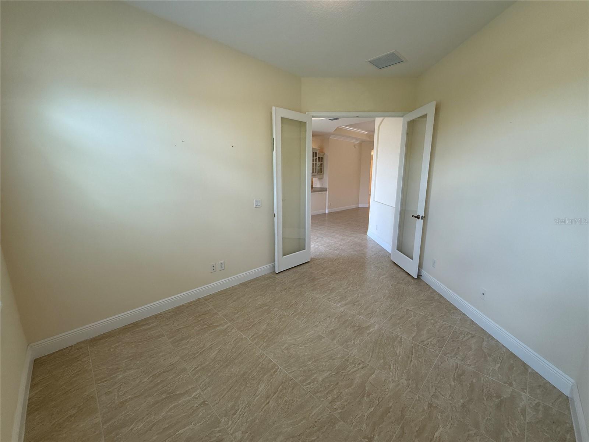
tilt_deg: -11.1
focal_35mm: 14
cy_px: 221
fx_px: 238
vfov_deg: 85.7
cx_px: 294
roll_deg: +0.1
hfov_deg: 102.1
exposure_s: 1/120
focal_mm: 2.22
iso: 125
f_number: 2.2
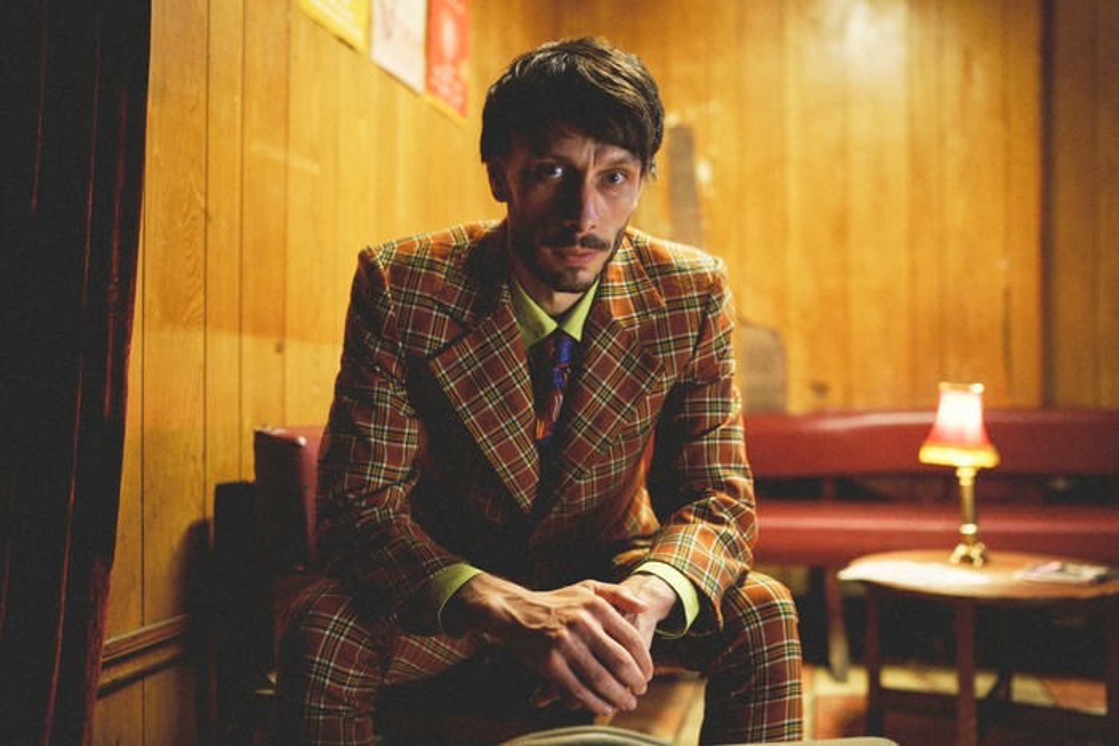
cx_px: 560
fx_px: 1088
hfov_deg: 54.4
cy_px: 373
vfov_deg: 37.9
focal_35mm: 35
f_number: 1.8
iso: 1600
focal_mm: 35
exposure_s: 1/80
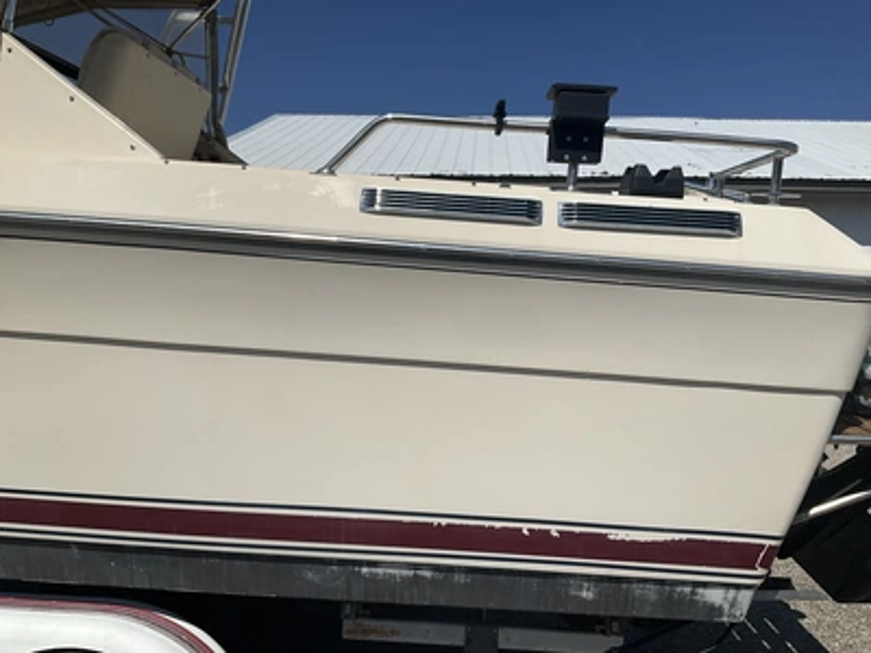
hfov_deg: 61.7
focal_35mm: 29
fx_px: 730
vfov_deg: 48.2
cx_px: 436
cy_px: 326
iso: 25
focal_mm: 3
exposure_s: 1/5814
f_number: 1.8
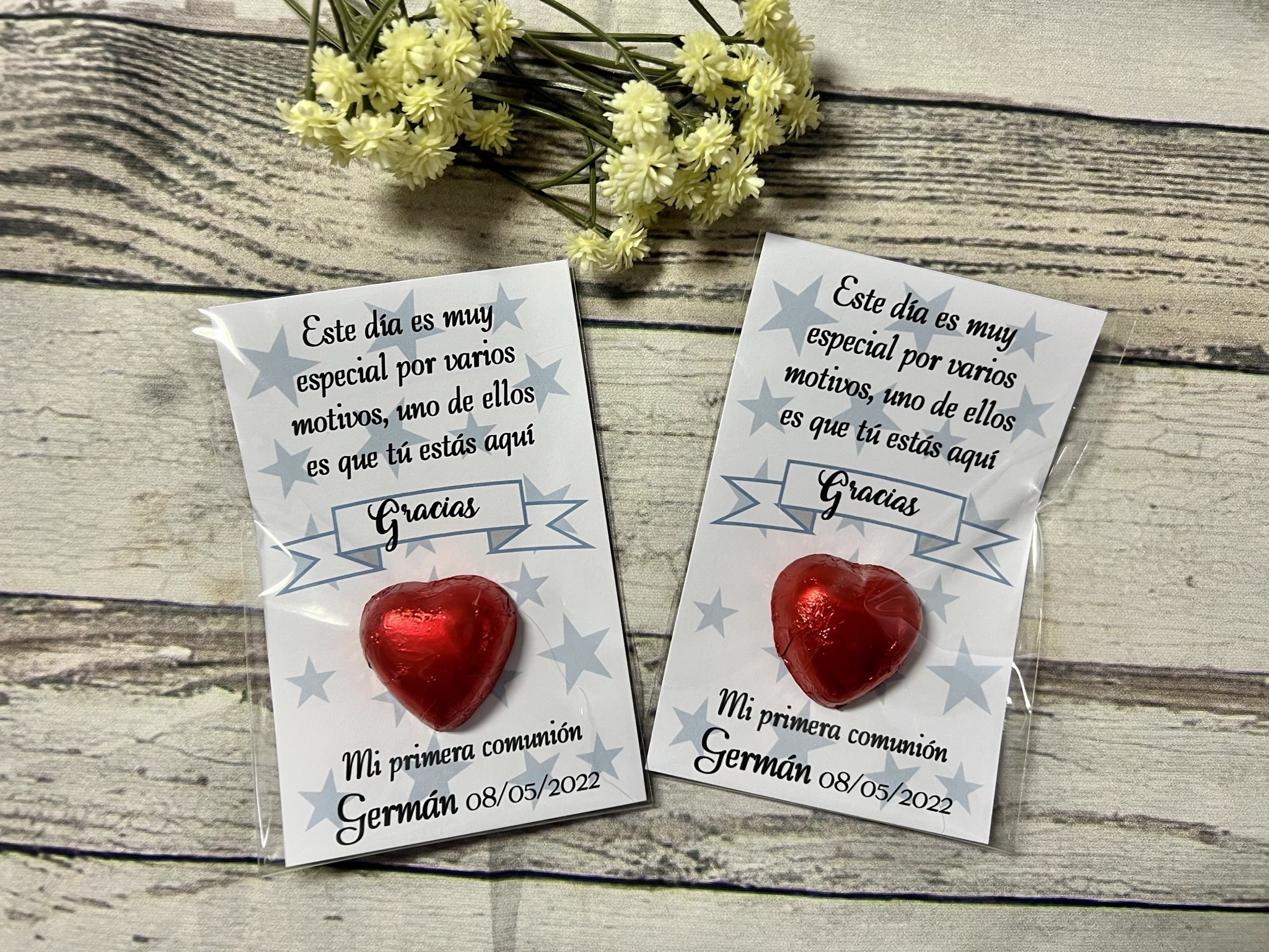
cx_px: 634
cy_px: 476
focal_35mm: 26
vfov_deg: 53.1
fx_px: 953
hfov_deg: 67.3
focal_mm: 5.7
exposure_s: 1/50
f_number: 1.5
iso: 80
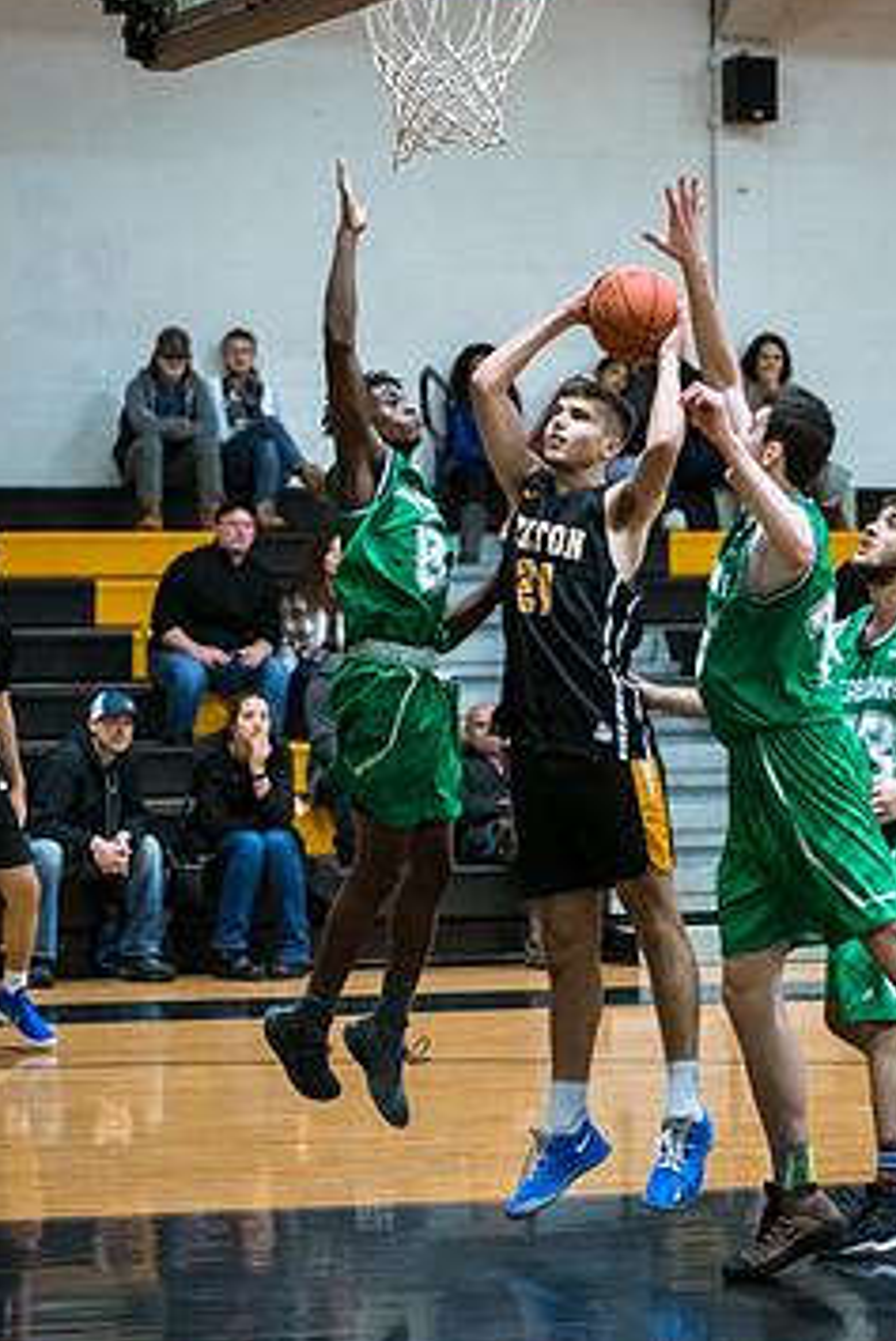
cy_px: 797
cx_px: 518
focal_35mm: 133
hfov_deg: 10.3
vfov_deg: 15.4
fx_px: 4960
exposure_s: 1/400
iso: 3200
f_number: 2.8
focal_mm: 70
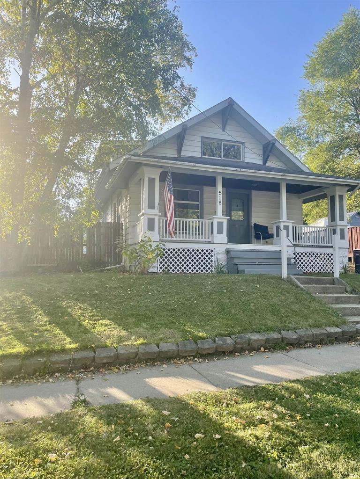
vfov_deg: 67.3
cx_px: 180
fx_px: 361
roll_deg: -0.6
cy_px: 240
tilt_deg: +5.9
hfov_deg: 53.1
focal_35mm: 26
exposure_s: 1/629
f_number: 1.6
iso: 32
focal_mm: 4.2
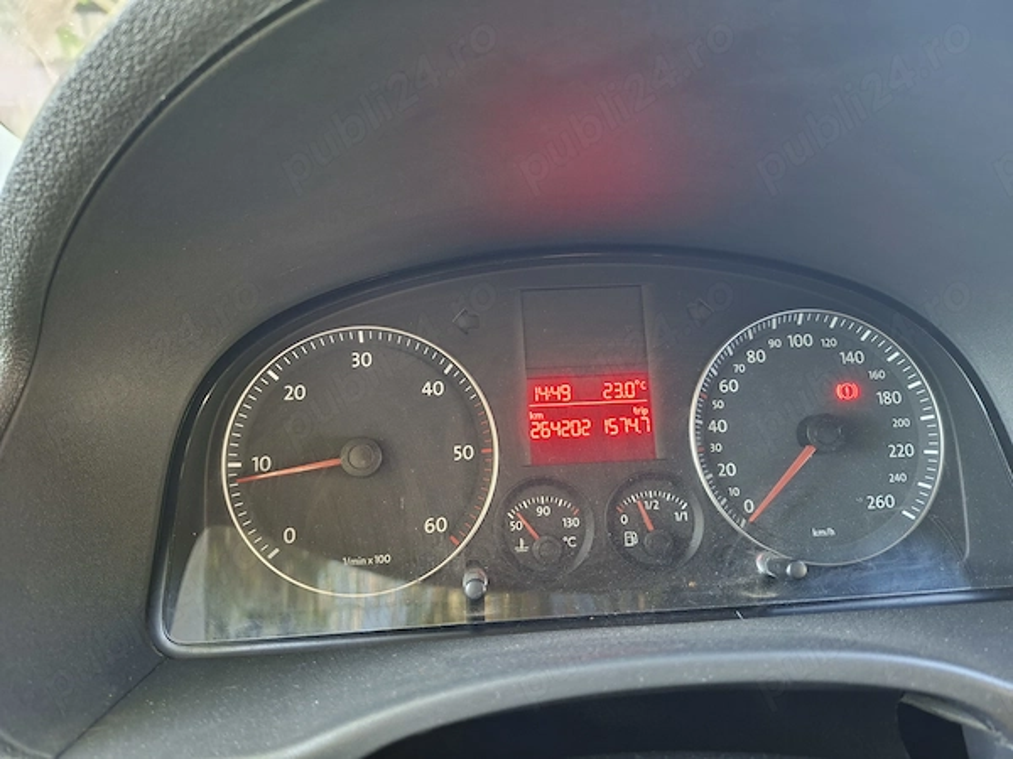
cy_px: 380
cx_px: 506
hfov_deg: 73.9
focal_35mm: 23
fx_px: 673
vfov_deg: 58.9
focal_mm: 5.54
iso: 250
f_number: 1.8
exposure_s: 1/33
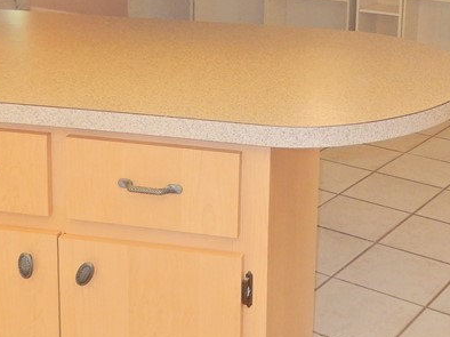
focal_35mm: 65
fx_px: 844
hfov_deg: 29.7
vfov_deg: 22.0
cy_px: 32
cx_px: 276
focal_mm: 4.5
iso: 200
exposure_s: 1/30
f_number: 3.4
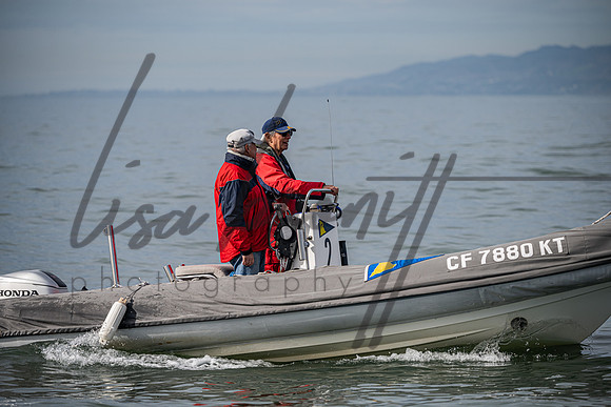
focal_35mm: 222
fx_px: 3765
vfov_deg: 6.2
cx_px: 306
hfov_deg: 9.3
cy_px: 204
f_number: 5
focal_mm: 210
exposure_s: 1/1600
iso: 125
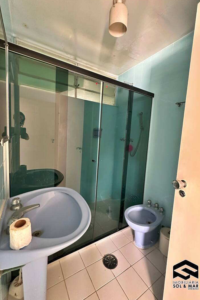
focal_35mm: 15
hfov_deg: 77.3
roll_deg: -3.6
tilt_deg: -5.6
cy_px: 146
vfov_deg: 100.4
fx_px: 125
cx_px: 102
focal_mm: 2.22
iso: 1000
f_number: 2.2
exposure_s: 1/60
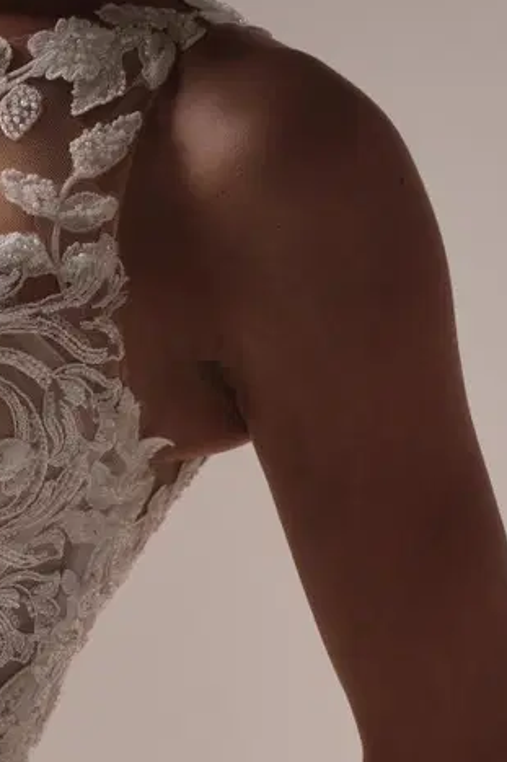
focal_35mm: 155
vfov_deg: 13.2
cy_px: 596
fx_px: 3277
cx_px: 5
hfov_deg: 8.8
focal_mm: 73.5
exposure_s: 1/125
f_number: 11
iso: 640
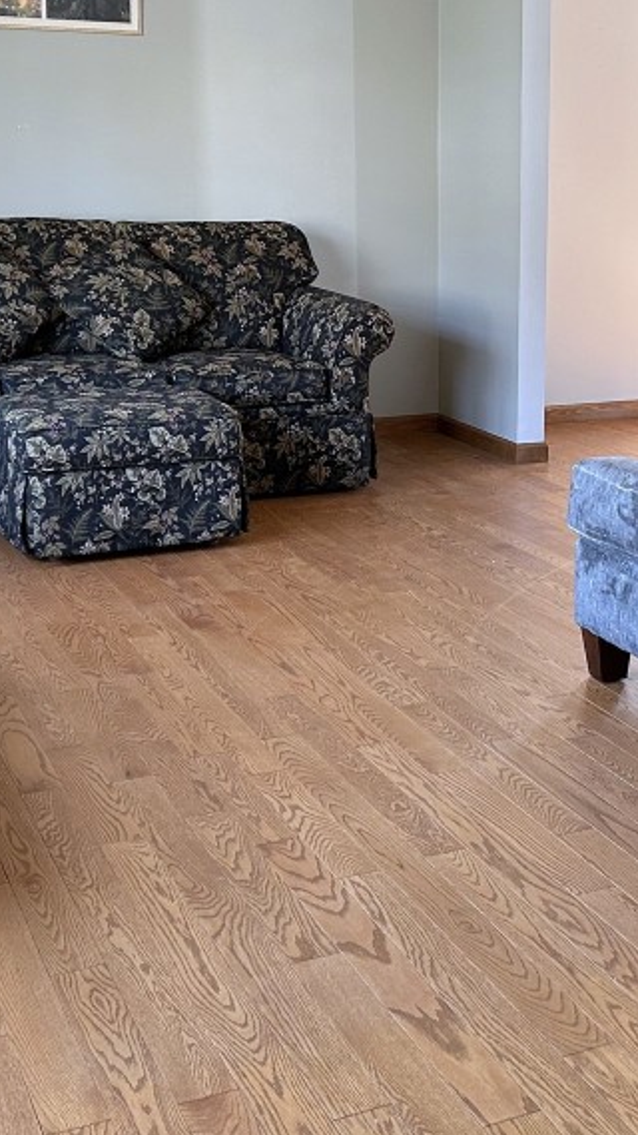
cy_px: 445
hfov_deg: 23.2
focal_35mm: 51
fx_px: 1534
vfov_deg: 40.4
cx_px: 486
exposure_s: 1/60
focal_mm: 5.7
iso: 160
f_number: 1.5
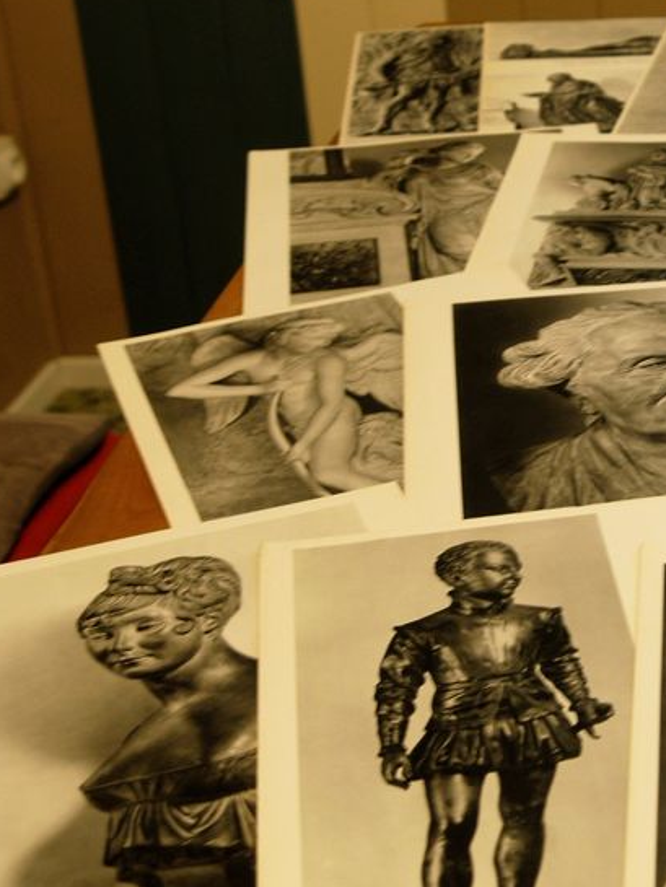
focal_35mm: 74
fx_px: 1898
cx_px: 770
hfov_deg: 18.9
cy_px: 467
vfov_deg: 26.3
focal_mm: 28
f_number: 3.5
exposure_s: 1/10
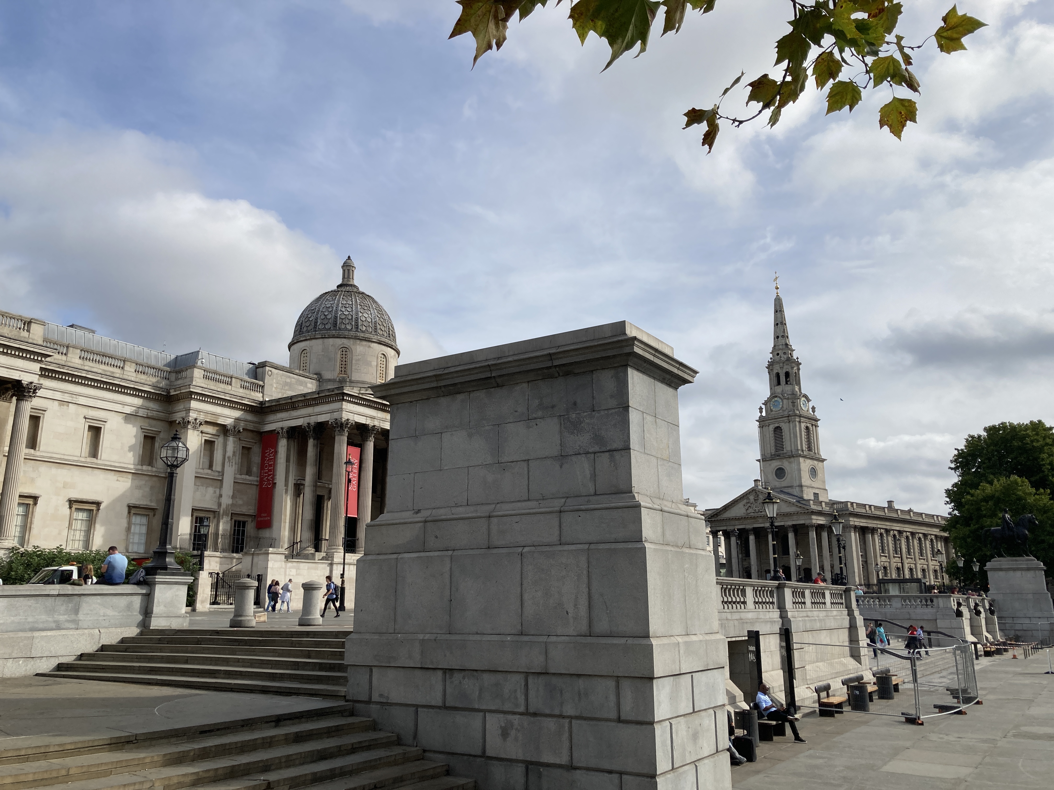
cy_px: 395
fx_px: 853
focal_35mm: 28
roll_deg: -0.3
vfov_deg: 49.7
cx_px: 527
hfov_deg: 63.4
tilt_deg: +13.3
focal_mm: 3.99
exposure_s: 1/2857
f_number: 1.8
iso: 25
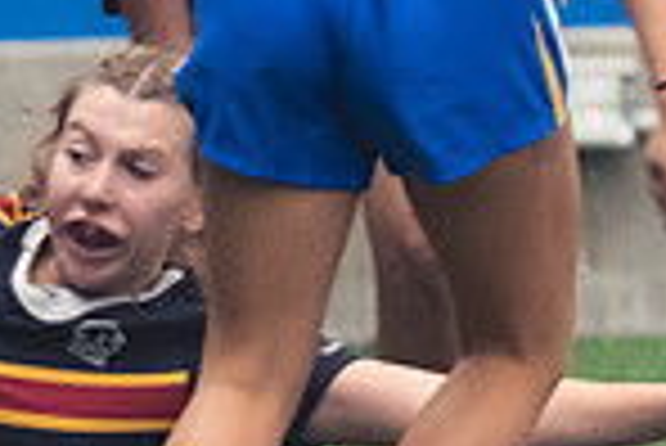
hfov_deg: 1.5
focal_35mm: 1376
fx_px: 25480
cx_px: 1125
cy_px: 249
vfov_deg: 1.0
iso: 3600
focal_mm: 195
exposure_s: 1/320
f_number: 2.8
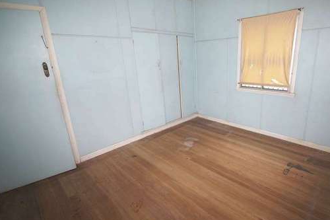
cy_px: 96
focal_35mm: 18
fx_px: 165
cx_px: 195
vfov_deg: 67.1
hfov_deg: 89.1
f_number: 4
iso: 250
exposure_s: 1/60
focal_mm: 10
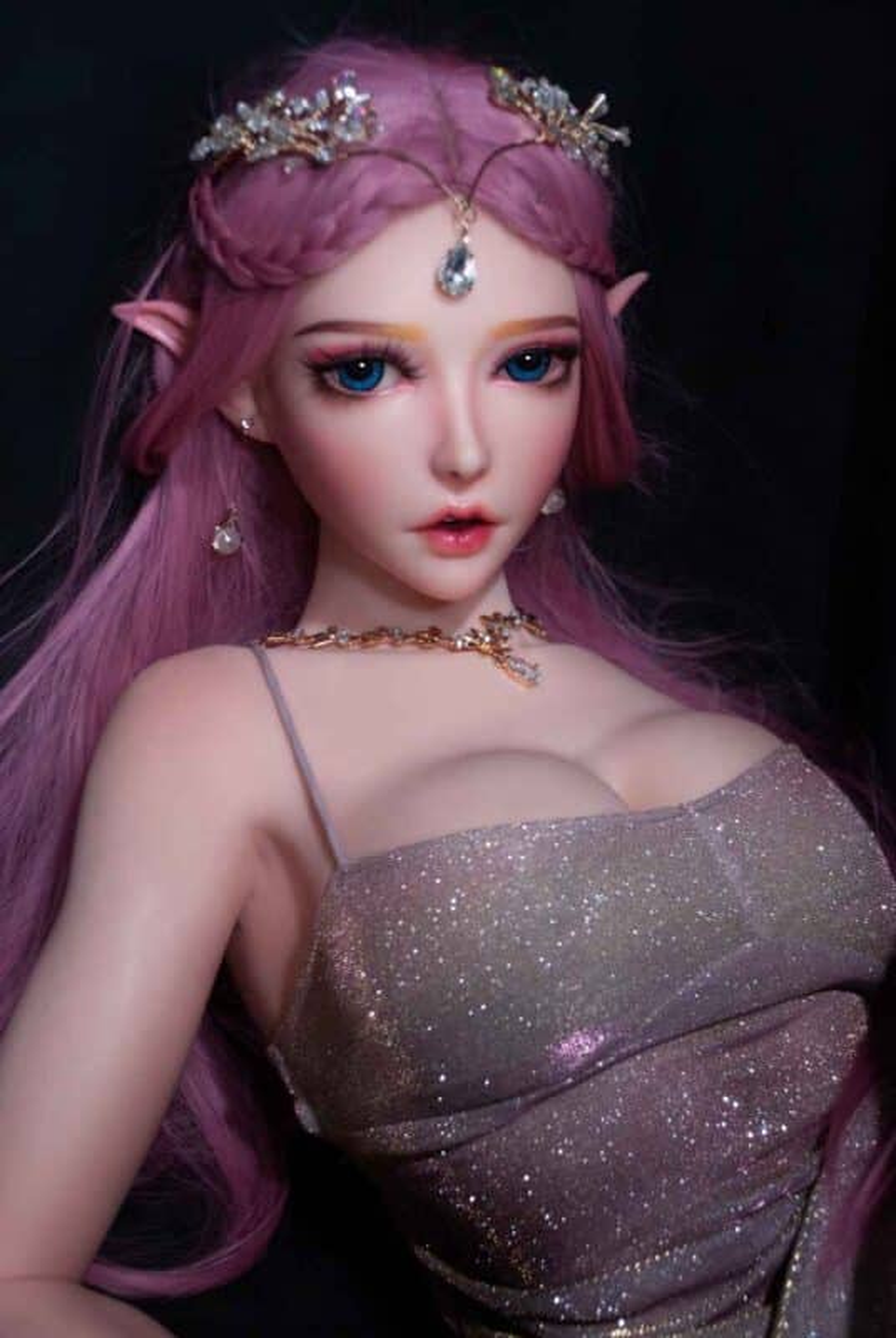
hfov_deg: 22.7
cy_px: 669
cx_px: 448
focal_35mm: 60
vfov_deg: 33.4
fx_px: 2232
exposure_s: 1/30
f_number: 5
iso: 500
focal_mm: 40
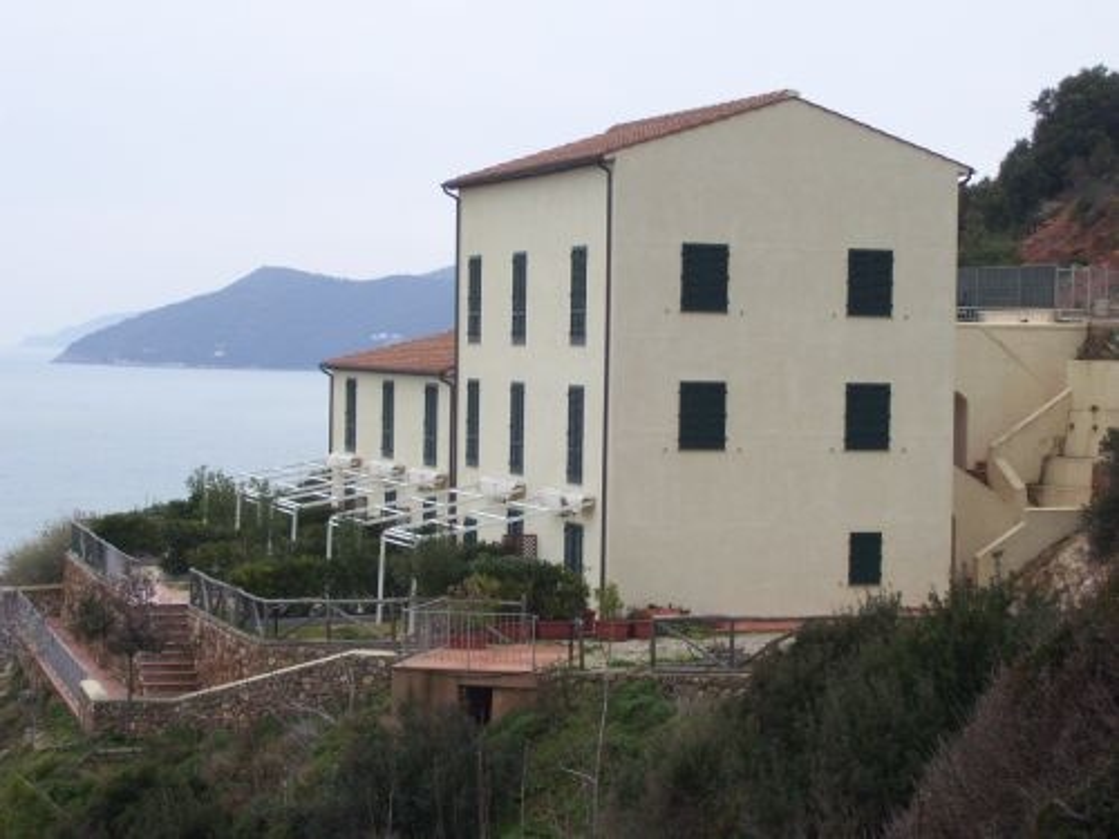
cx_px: 560
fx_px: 2812
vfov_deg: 17.0
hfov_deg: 22.5
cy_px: 420
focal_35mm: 87
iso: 80
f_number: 4.3
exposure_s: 1/500
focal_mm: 14.3
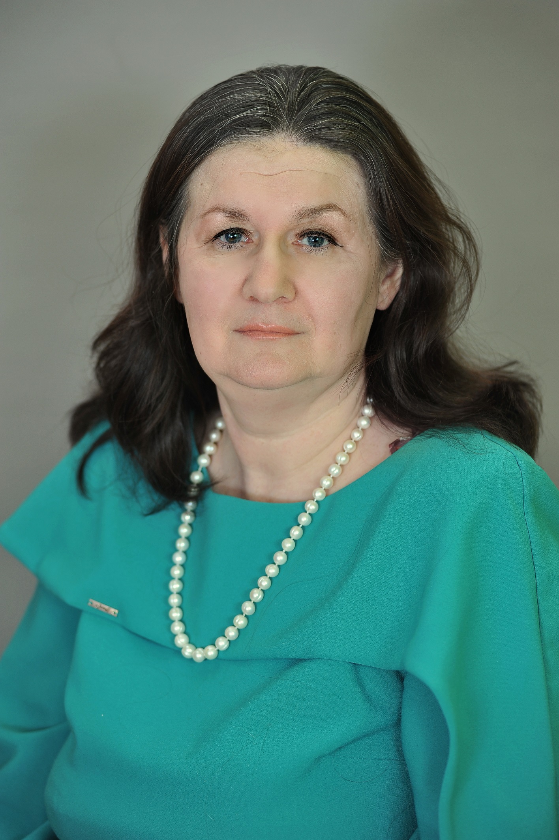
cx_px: 280
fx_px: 2612
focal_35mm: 112
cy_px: 420
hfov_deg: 12.2
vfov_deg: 18.3
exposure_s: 1/200
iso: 500
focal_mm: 112
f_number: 4
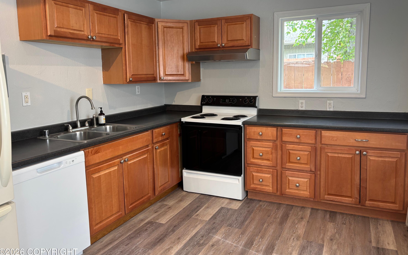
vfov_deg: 44.4
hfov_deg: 66.5
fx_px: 311
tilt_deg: -5.8
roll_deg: +0.1
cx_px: 205
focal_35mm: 28
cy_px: 111
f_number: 1.6
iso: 80
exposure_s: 1/60
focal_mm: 5.96
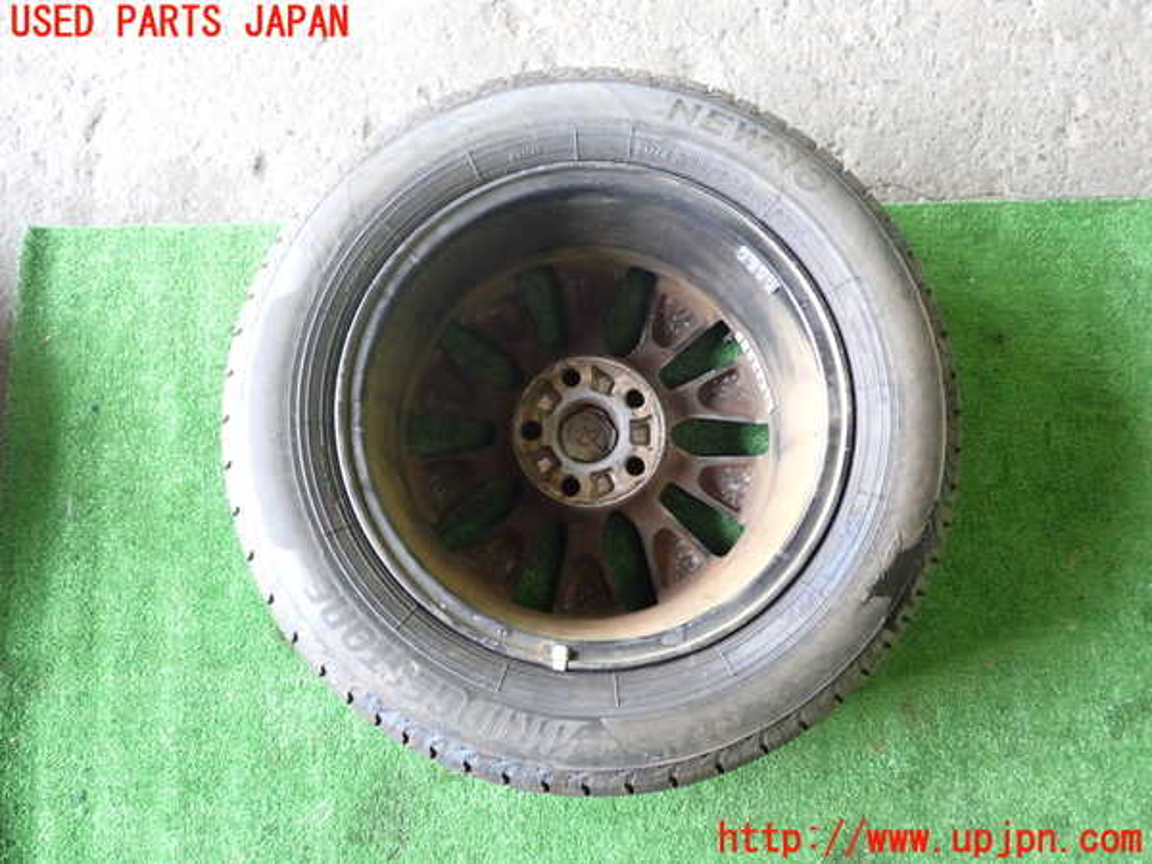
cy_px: 432
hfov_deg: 60.0
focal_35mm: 30
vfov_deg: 46.8
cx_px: 576
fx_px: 998
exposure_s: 1/30
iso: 500
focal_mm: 5.4
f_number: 2.3
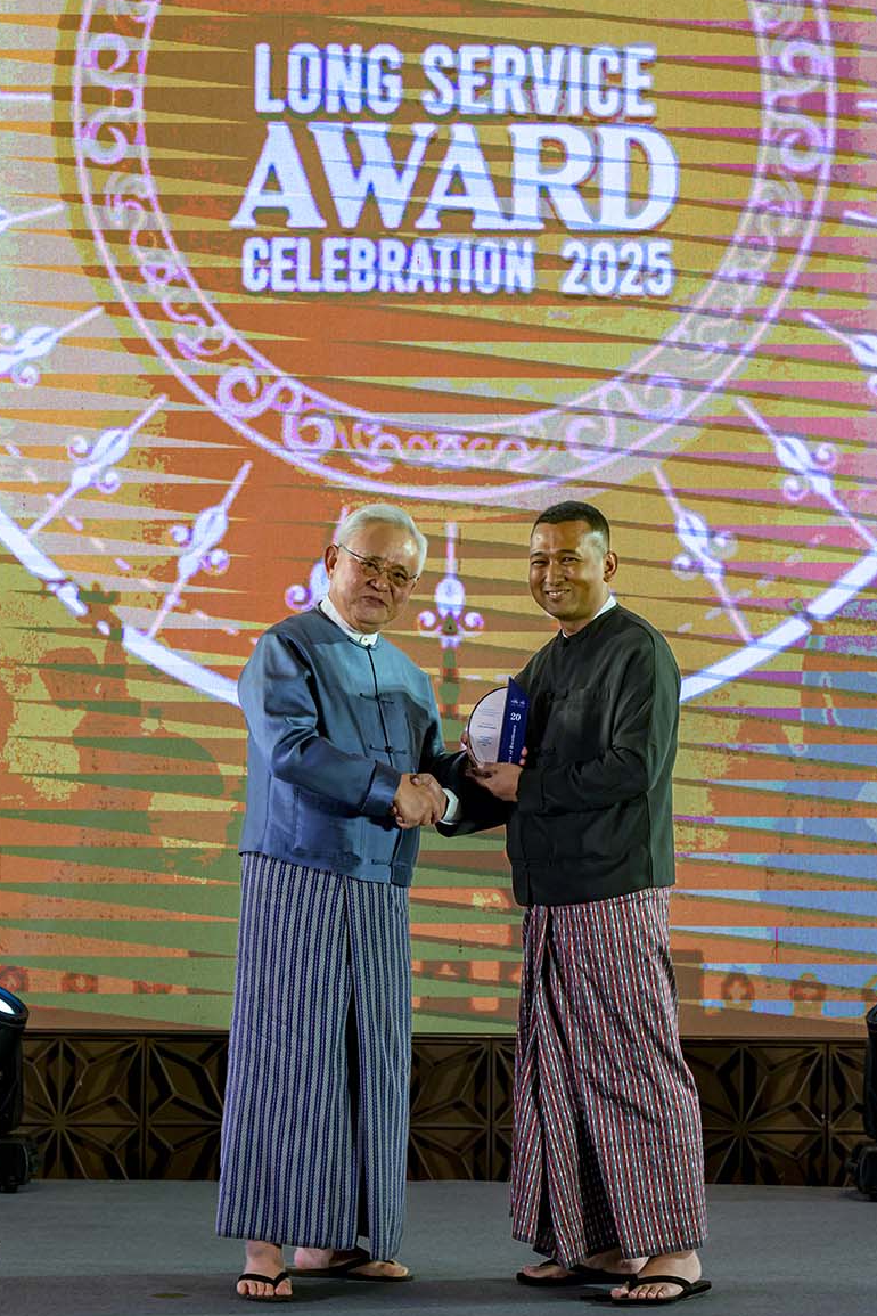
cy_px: 510
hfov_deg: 12.9
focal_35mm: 106
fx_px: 3873
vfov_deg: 19.2
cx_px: 457
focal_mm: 85
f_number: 4
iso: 800
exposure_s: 1/320
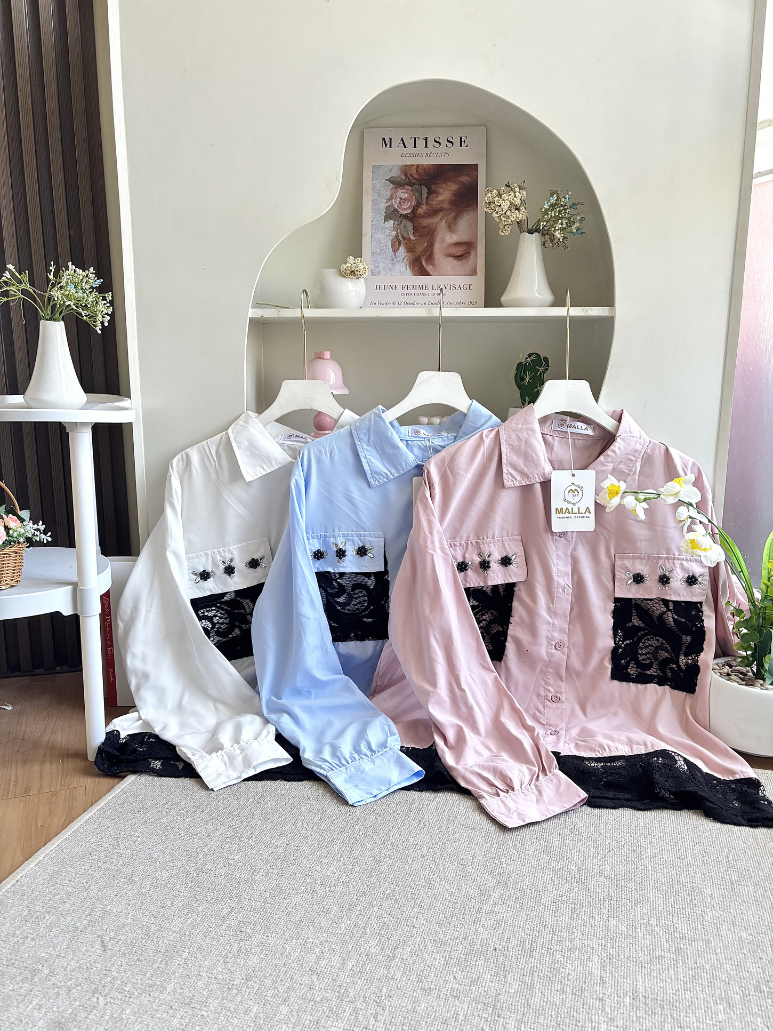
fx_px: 774
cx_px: 386
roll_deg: +0.2
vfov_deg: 67.3
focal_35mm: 26
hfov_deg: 53.1
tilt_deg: -10.5
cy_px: 516
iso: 320
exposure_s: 1/60
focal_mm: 5.96
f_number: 1.6
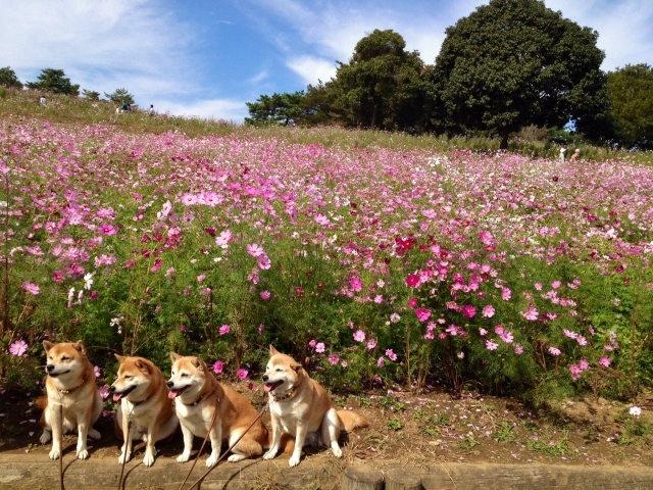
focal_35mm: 35
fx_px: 660
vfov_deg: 40.7
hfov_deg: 52.6
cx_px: 326
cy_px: 245
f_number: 2.4
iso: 50
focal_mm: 4.28
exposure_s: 1/1577
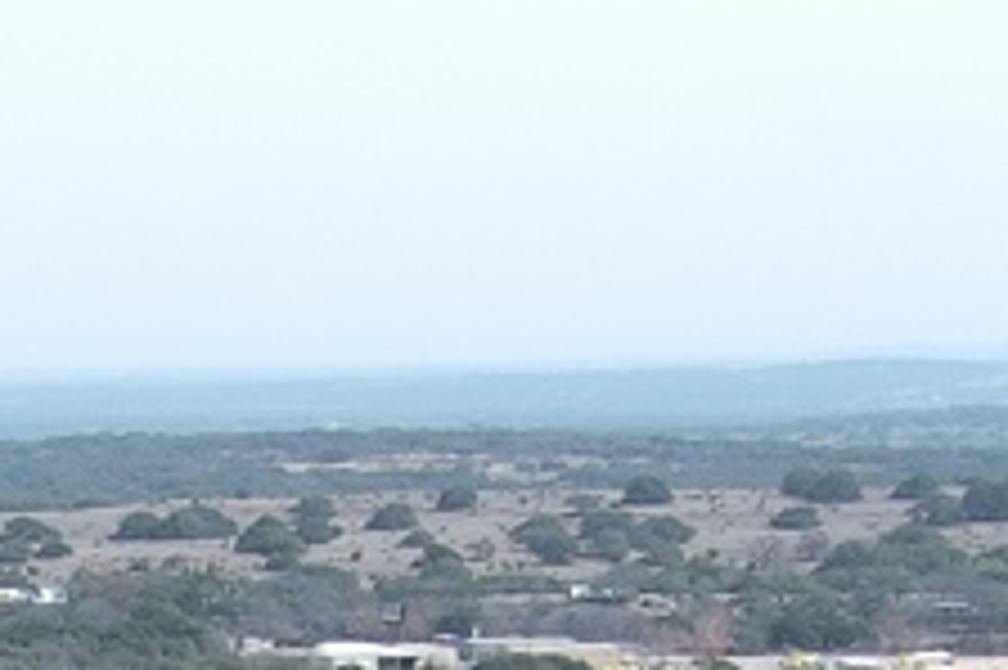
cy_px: 2289
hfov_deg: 8.9
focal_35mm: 210
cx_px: -1431
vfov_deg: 5.9
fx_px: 5876
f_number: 2.8
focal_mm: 10.57
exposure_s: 1/975
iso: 100
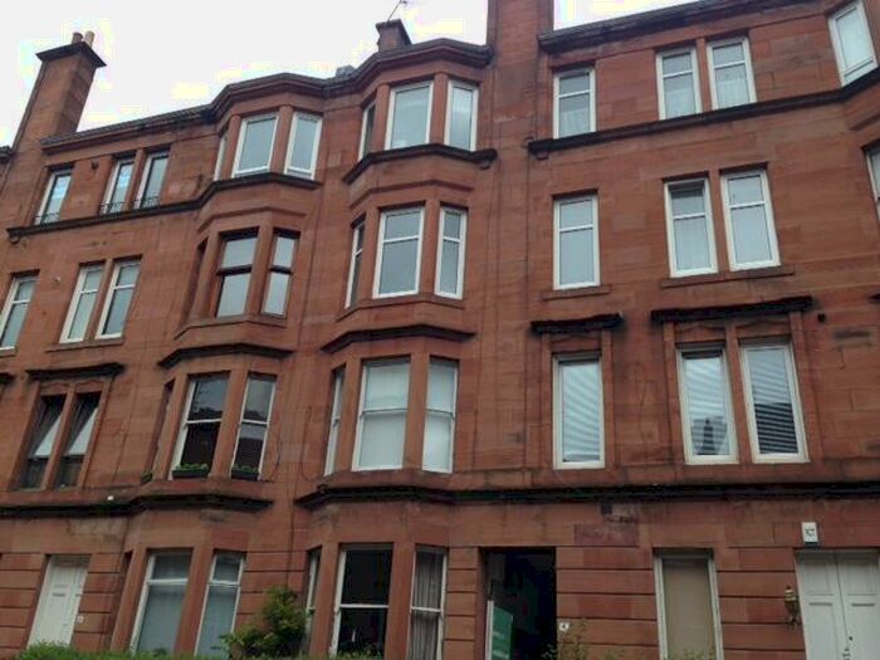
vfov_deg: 42.9
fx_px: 839
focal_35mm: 33
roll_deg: -4.1
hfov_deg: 55.4
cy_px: 330
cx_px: 440
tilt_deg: +23.9
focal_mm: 4.12
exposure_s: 1/502
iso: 50
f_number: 2.4
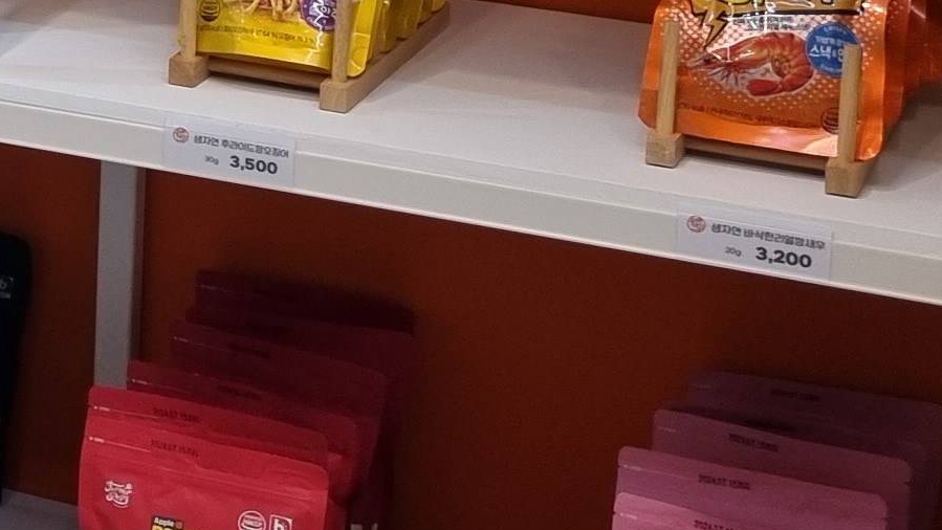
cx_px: -829
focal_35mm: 127
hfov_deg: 14.5
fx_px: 3173
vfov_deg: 9.1
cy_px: -454
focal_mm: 5.4
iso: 80
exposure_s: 1/120
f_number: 1.8
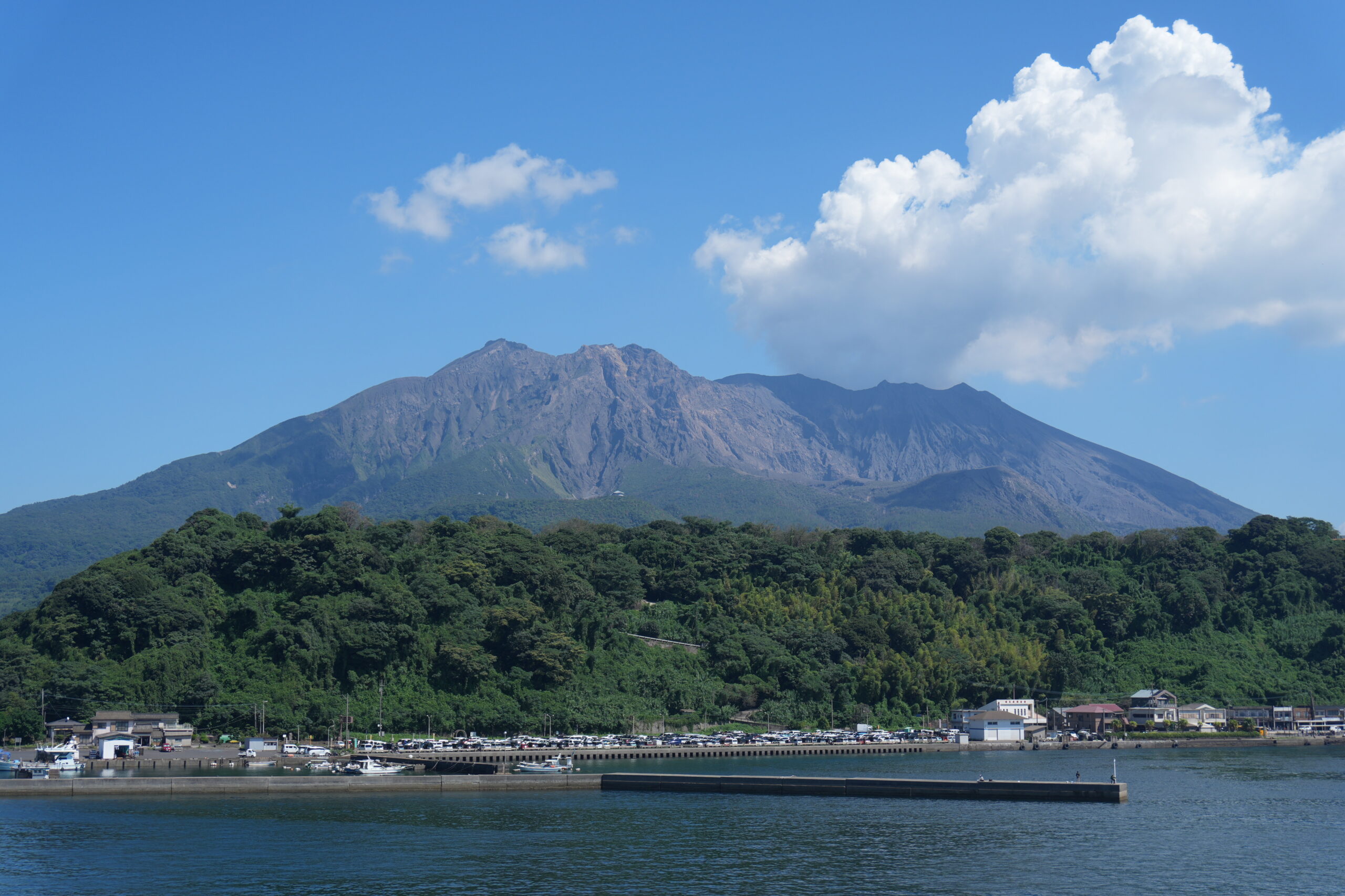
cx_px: 672
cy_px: 448
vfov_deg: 28.1
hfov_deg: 41.1
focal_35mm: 48
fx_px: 1793
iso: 100
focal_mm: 32
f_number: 5.6
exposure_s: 1/640
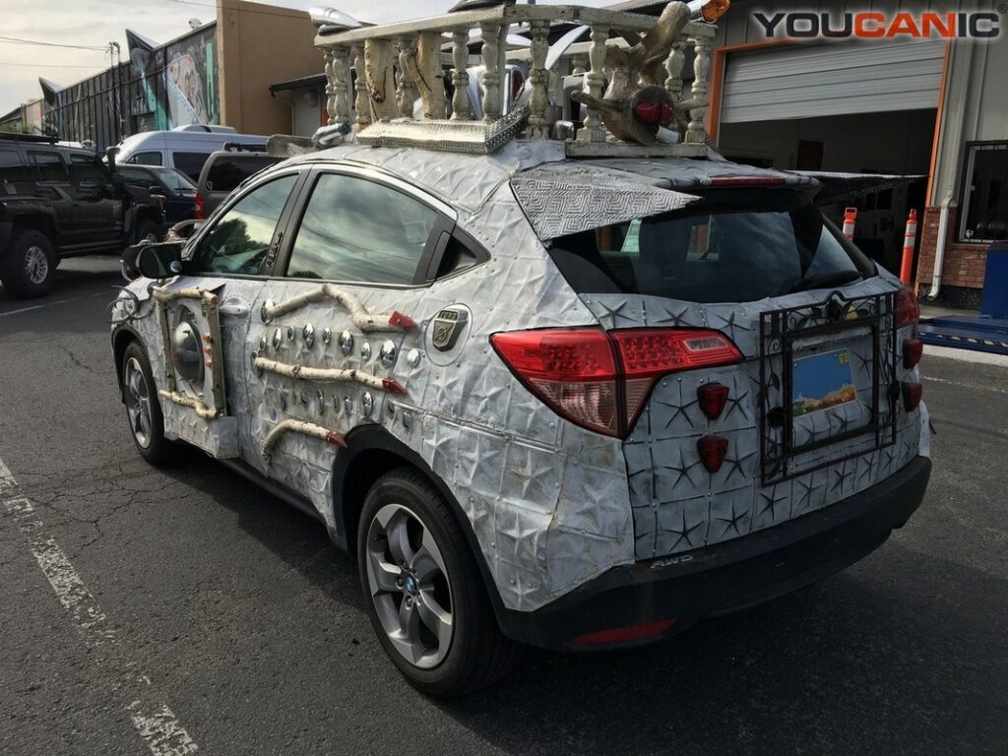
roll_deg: -1.7
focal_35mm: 29
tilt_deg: -9.6
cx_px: 504
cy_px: 378
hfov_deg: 61.7
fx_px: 844
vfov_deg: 48.2
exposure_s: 1/1068
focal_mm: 4.15
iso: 25
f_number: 2.2
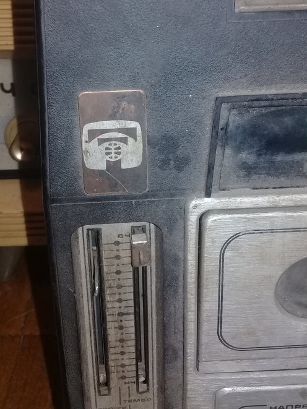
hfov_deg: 30.3
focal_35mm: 48
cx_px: 145
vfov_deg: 39.3
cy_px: 142
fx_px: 567
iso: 125
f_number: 2.2
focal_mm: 3.3
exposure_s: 1/100
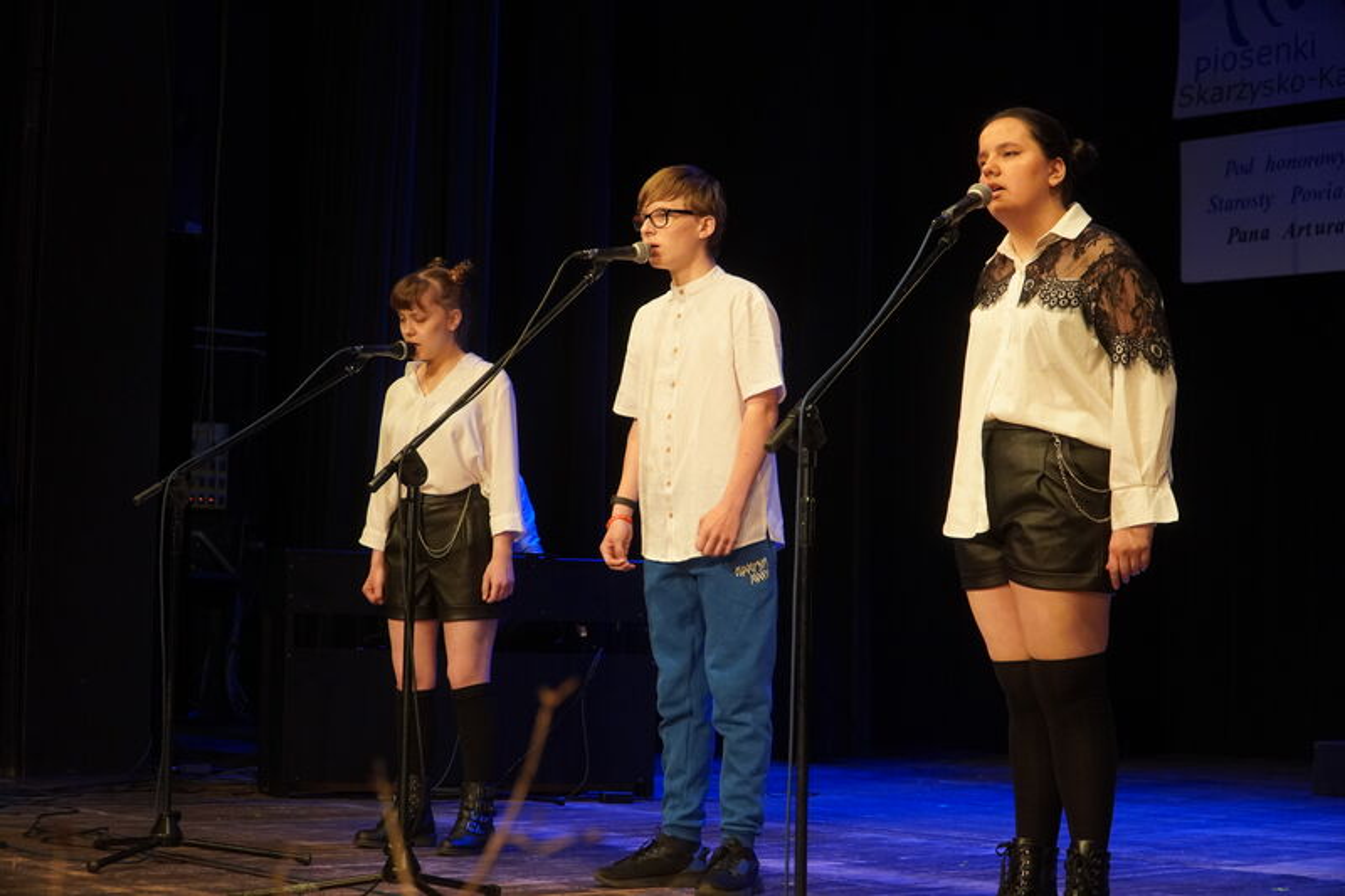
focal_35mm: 60
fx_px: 2241
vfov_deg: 22.6
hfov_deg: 33.4
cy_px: 448
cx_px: 672
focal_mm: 40
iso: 1600
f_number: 4
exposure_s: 1/160
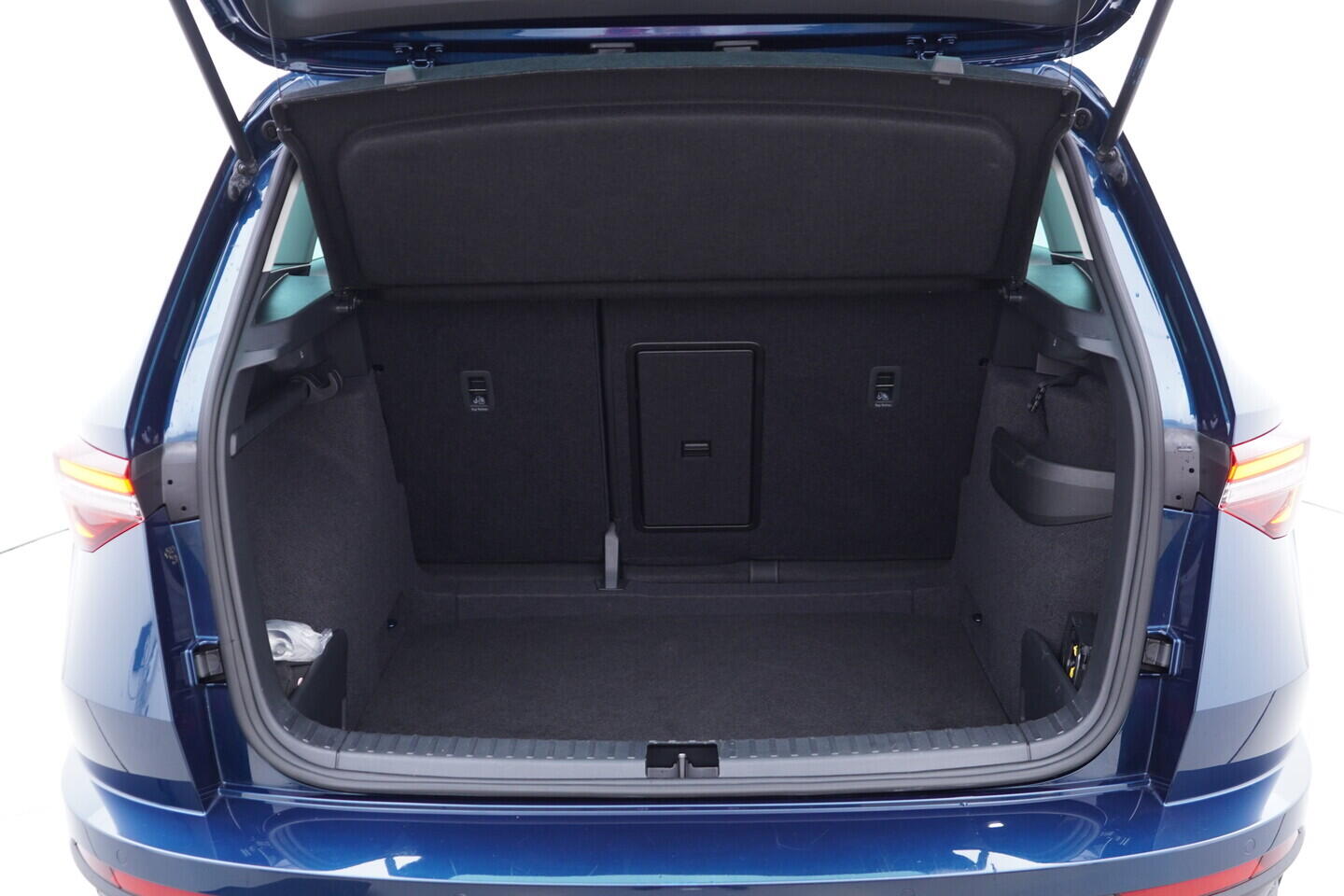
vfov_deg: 36.9
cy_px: 448
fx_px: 1344
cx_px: 672
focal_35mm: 36
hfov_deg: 53.1
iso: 320
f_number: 2.8
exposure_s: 1/40
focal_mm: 24
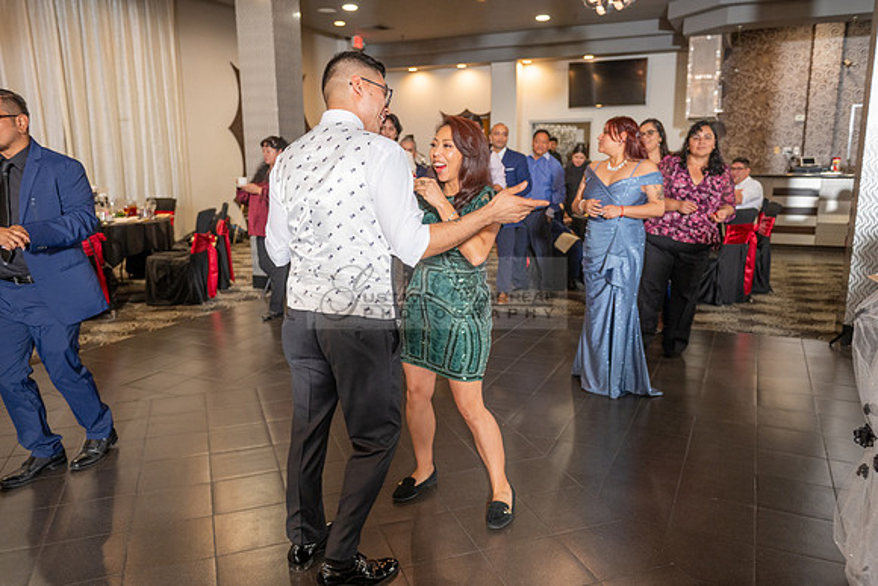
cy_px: 293
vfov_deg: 46.4
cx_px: 439
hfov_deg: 65.5
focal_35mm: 28
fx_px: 683
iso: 800
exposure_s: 1/125
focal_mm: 28
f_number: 3.5
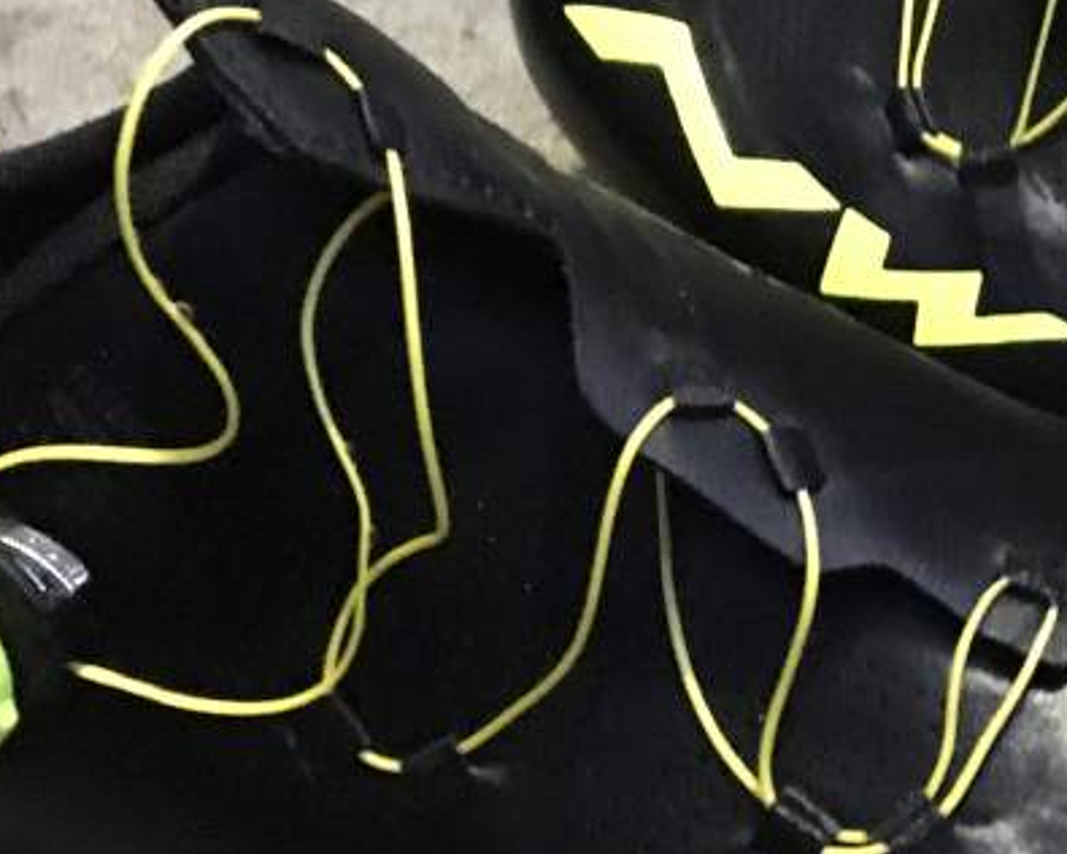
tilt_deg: -43.0
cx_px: 975
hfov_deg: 21.7
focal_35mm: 86
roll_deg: -0.3
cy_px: 500
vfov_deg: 17.9
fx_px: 2716
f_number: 2.2
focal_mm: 4.15
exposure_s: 1/15
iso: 1600
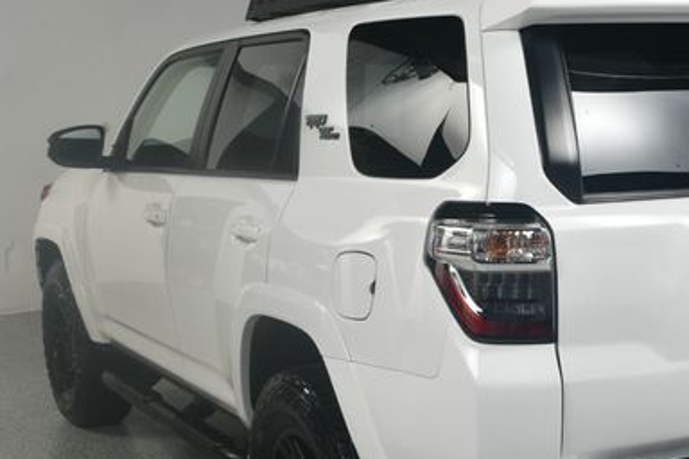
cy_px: 303
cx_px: 502
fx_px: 1244
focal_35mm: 65
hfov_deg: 30.5
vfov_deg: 20.9
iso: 100
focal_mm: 26
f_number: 14
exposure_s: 1/160
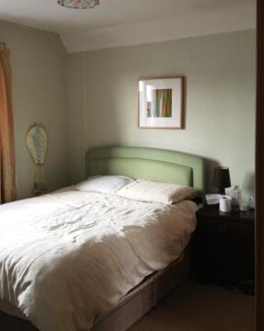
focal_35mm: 42
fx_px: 411
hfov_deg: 35.6
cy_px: 162
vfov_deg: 43.9
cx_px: 128
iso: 50
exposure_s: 1/40
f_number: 2.4
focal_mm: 4.28
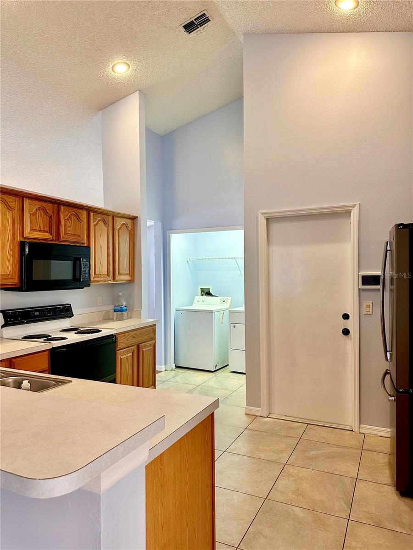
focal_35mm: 24
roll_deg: -0.6
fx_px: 382
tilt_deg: +1.1
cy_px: 275
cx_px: 206
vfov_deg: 71.6
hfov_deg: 56.8
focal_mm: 6.86
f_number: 1.78
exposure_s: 1/60
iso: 200
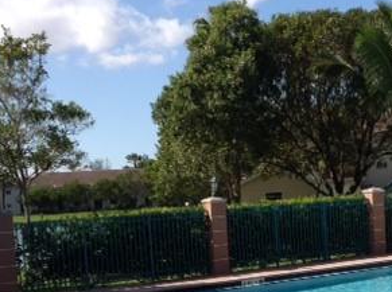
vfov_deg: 18.8
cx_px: 291
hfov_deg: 25.1
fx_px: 870
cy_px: 258
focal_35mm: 77
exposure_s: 1/1592
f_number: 2.4
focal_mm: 4.28
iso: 50
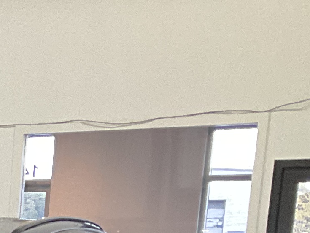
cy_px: 584
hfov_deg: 10.2
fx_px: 1425
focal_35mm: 159
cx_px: -508
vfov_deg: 8.4
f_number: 1.8
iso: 160
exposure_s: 1/60
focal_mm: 3
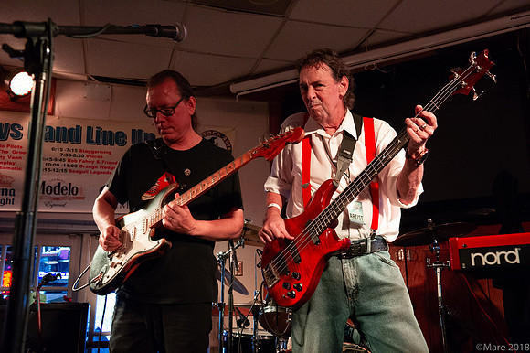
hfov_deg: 50.7
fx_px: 559
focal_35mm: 38
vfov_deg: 35.0
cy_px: 176
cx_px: 265
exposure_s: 1/80
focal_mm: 38
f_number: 6.3
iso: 6400
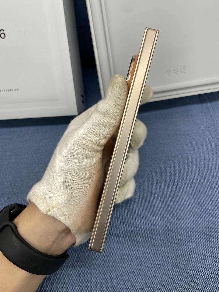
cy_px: 146
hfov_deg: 53.1
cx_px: 110
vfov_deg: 67.3
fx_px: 219
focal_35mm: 26
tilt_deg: -59.3
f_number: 1.8
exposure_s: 1/60
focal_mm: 4.25
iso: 80
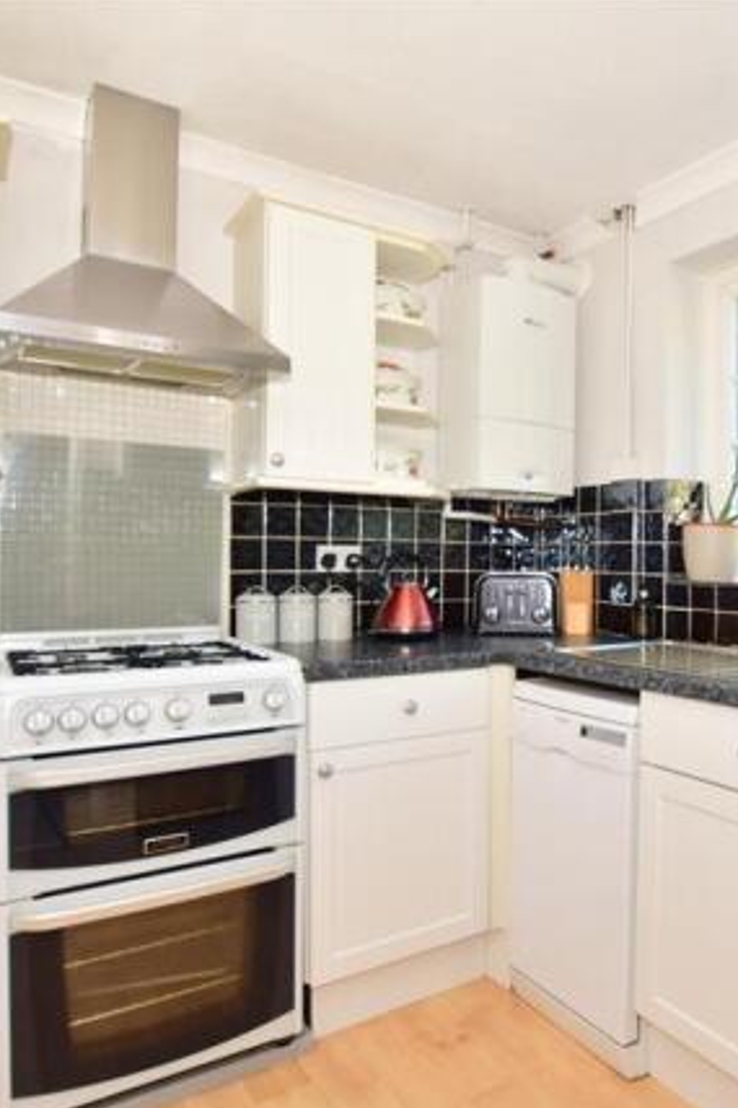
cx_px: 513
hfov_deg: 53.6
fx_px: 708
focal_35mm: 23
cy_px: 560
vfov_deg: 76.1
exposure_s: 1/50
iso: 200
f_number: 5
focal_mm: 10
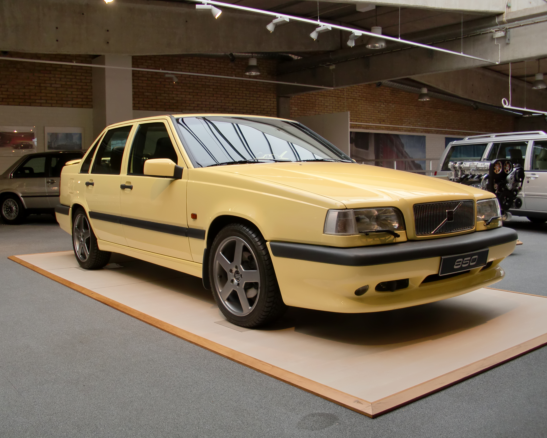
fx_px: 615
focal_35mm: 38
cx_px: 261
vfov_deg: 39.2
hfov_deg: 47.9
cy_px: 221
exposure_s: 1/160
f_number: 2.8
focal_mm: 6.3
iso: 64
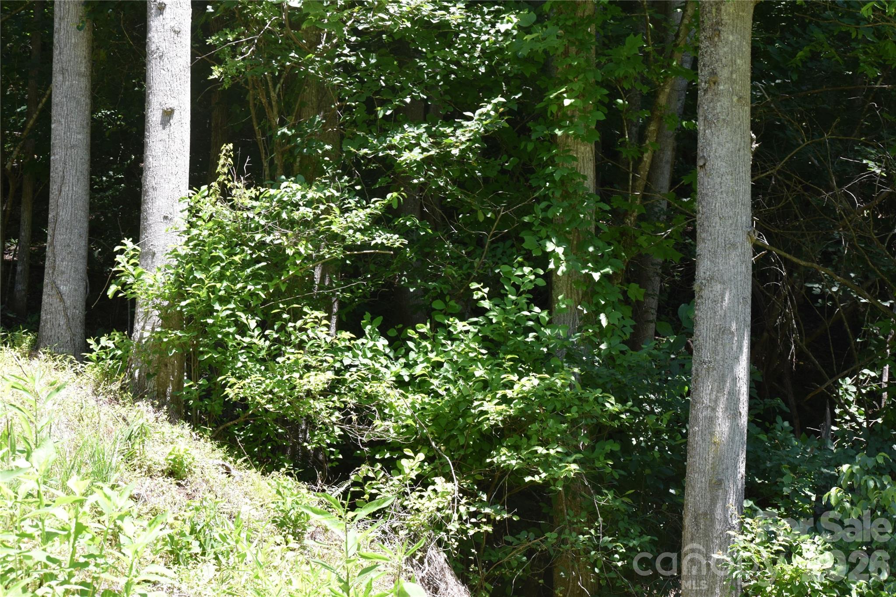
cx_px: 448
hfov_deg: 24.6
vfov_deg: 16.6
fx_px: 2053
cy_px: 298
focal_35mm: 82
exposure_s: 1/200
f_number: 7.1
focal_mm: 55
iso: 400
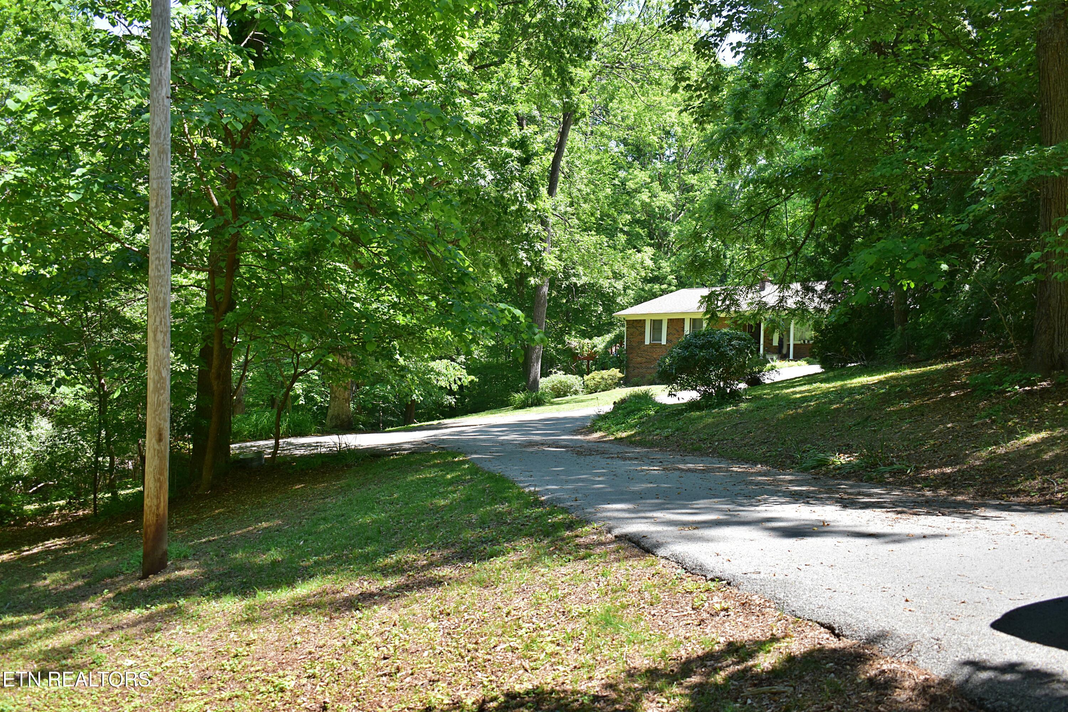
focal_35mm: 33
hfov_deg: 57.2
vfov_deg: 40.0
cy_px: 356
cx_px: 534
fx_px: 979
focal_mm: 22
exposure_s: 1/400
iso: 200
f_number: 3.8
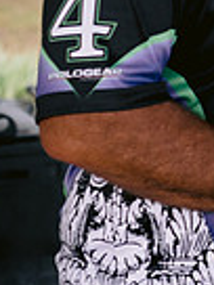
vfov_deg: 9.5
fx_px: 1690
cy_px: -37
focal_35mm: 205
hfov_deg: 6.7
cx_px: 577
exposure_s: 1/400
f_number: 4
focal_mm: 50
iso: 200
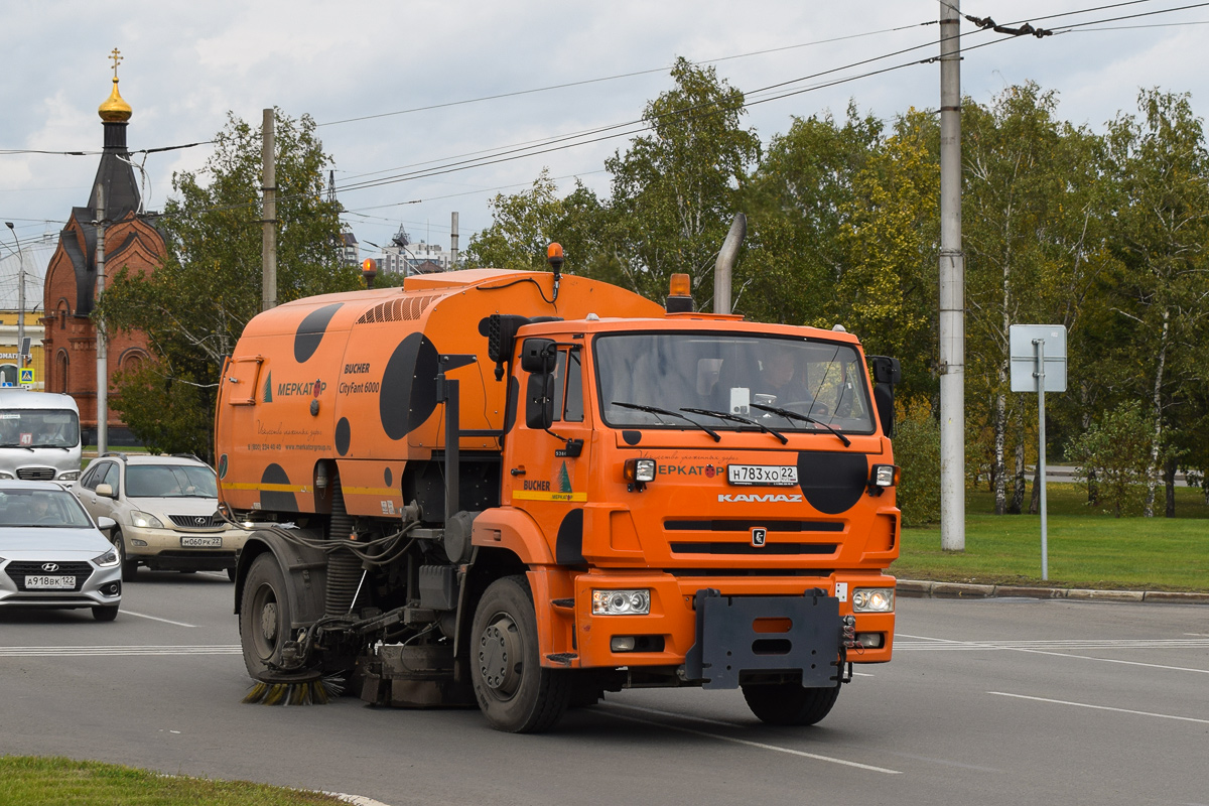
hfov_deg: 33.4
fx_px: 2015
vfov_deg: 22.6
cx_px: 604
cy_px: 403
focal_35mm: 60
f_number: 8
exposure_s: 1/250
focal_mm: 40
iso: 200
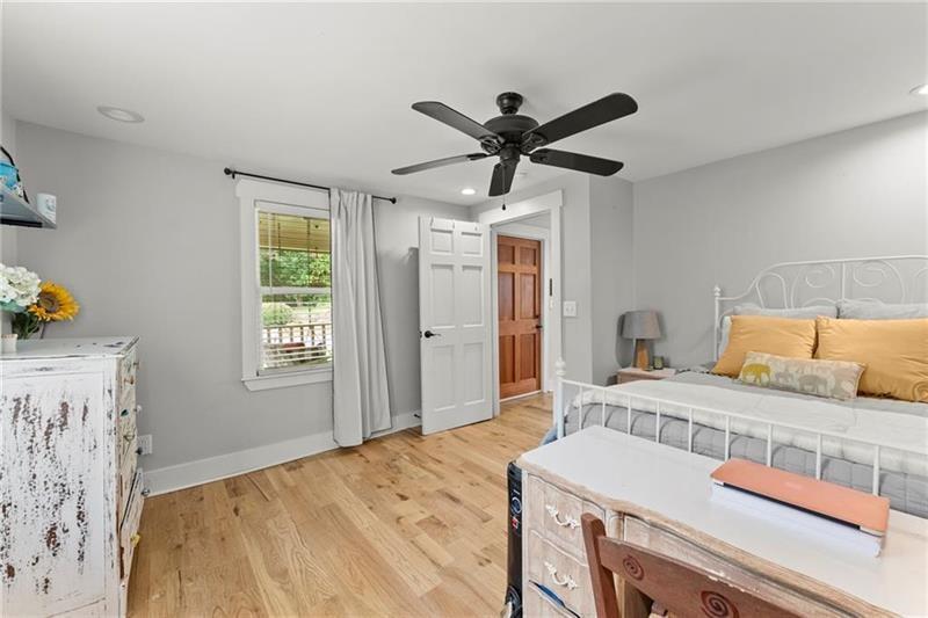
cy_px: 309
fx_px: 376
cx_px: 464
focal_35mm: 15
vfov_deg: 78.8
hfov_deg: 101.9
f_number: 8
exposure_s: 1/4
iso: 800
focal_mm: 14.6
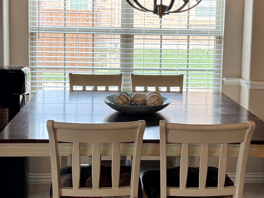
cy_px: 61
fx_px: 465
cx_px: 138
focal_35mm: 61
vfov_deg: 23.9
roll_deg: -1.0
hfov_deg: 31.7
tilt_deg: -5.5
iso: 125
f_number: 1.78
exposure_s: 1/120
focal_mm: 6.76
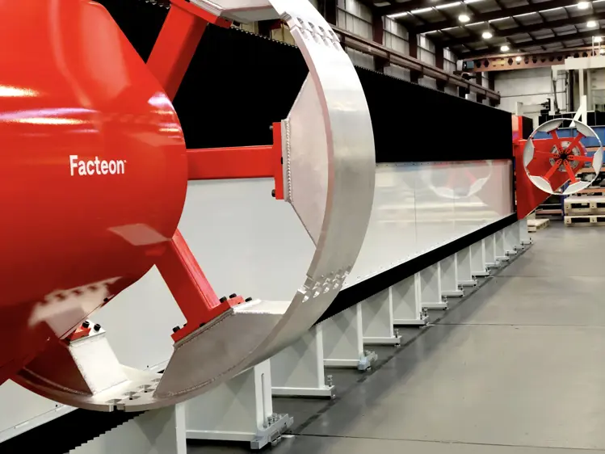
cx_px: 302
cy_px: 227
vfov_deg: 25.7
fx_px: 996
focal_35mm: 57
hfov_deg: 33.8
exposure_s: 1/33
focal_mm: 6.6
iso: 400
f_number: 2.8
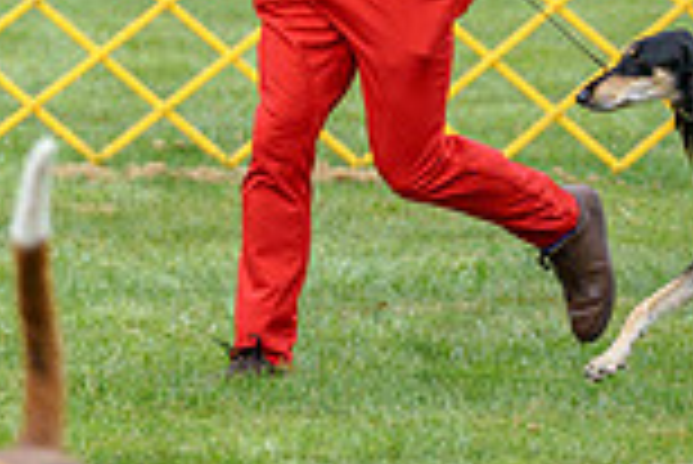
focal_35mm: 449
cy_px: -164
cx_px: 770
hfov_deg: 4.6
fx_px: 8651
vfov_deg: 3.1
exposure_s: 1/640
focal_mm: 119
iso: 400
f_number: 2.8
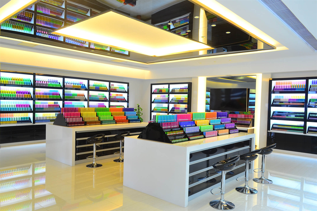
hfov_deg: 67.4
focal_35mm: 27
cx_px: 158
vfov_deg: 47.9
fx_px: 238
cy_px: 106
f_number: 8
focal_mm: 18
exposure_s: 1/2.5
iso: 200
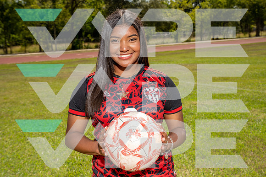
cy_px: 88
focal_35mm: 49
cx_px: 133
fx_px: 362
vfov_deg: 27.5
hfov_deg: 40.3
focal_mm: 49
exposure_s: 1/250
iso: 100
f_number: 8
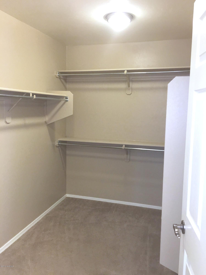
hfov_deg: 48.2
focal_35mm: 29
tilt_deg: -6.7
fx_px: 230
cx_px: 103
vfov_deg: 61.7
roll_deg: -1.2
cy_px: 138
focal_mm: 4.15
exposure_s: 1/30
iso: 40
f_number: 2.2
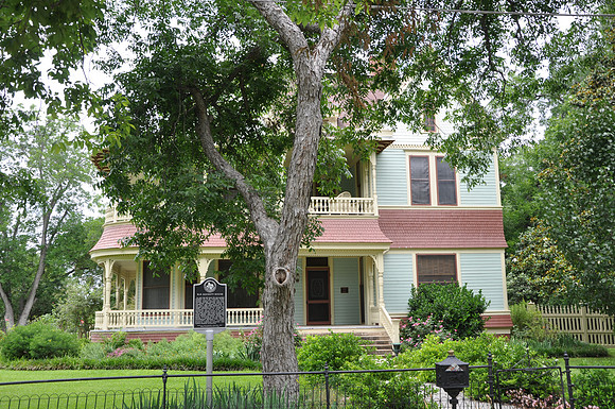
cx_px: 308
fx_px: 640
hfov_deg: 51.3
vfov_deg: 35.4
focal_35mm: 38
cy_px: 204
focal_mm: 25
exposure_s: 1/50
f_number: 7.1
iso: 200
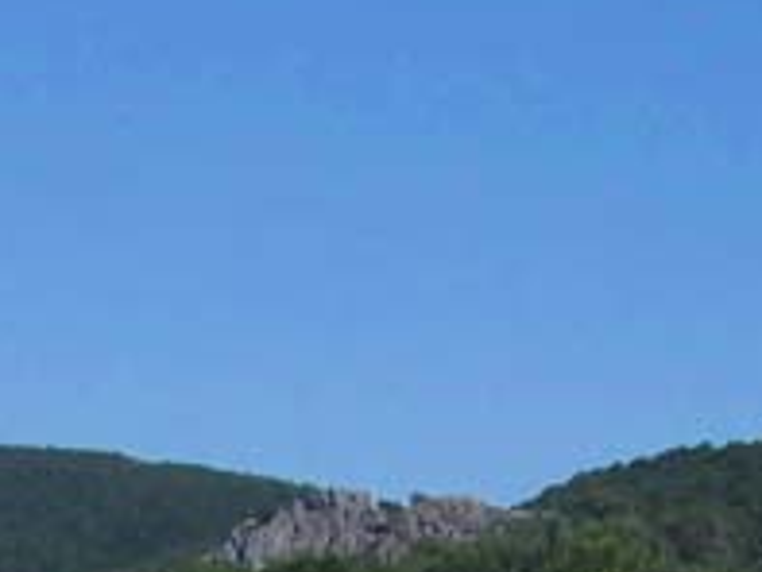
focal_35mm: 146
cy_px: 1109
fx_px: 3216
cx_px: -139
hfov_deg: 13.2
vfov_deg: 9.6
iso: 200
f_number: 5.6
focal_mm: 5.85
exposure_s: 1/1000
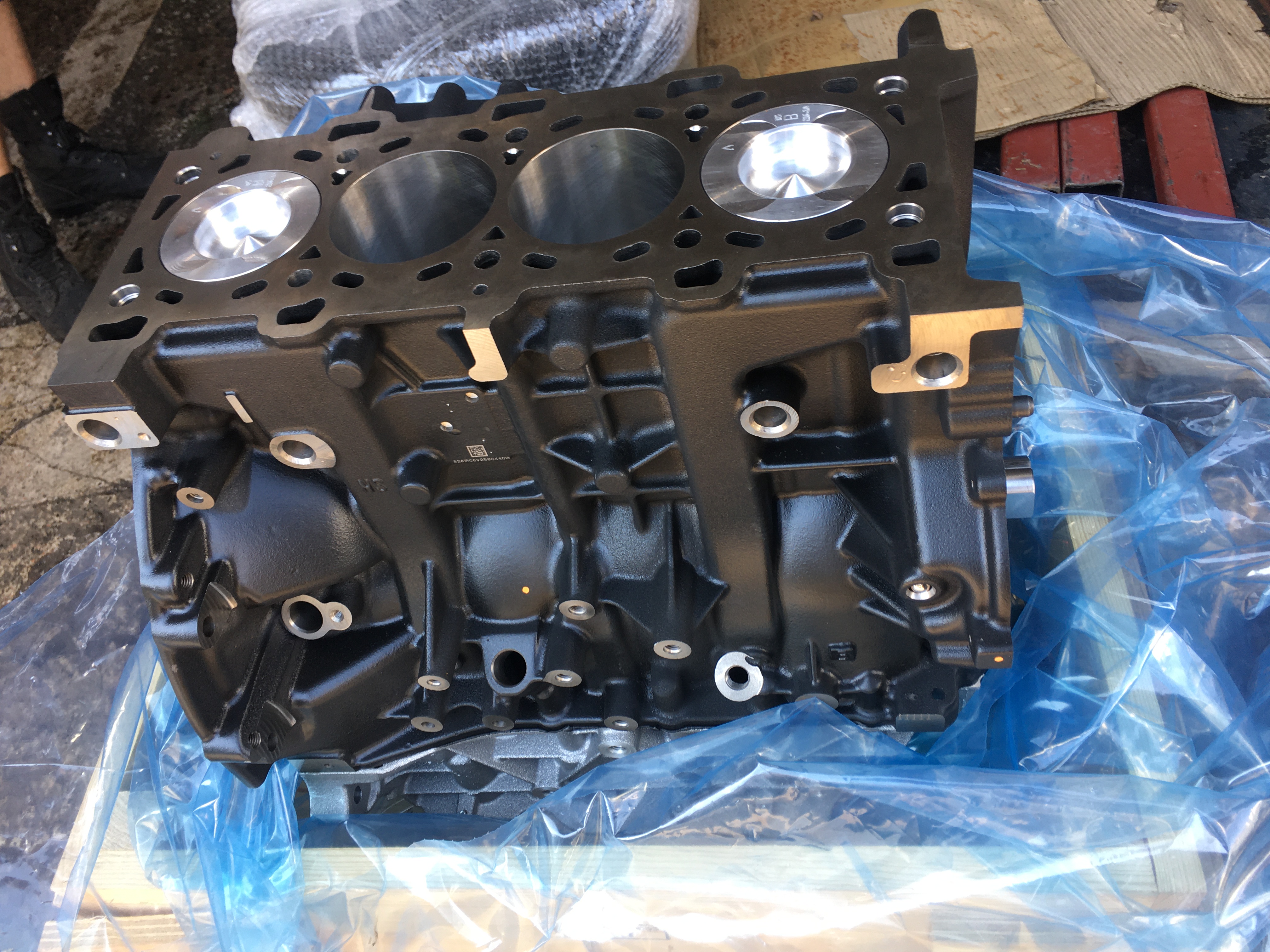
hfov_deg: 61.7
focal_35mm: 29
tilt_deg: -47.0
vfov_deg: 48.2
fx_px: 1064
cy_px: 476
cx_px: 635
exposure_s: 1/50
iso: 25
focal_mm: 4.15
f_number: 2.2
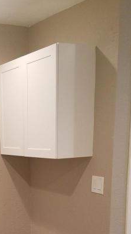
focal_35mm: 55
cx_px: 2
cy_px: 197
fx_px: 341
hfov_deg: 21.1
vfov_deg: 36.2
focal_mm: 4.2
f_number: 1.7
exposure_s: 1/30
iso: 125
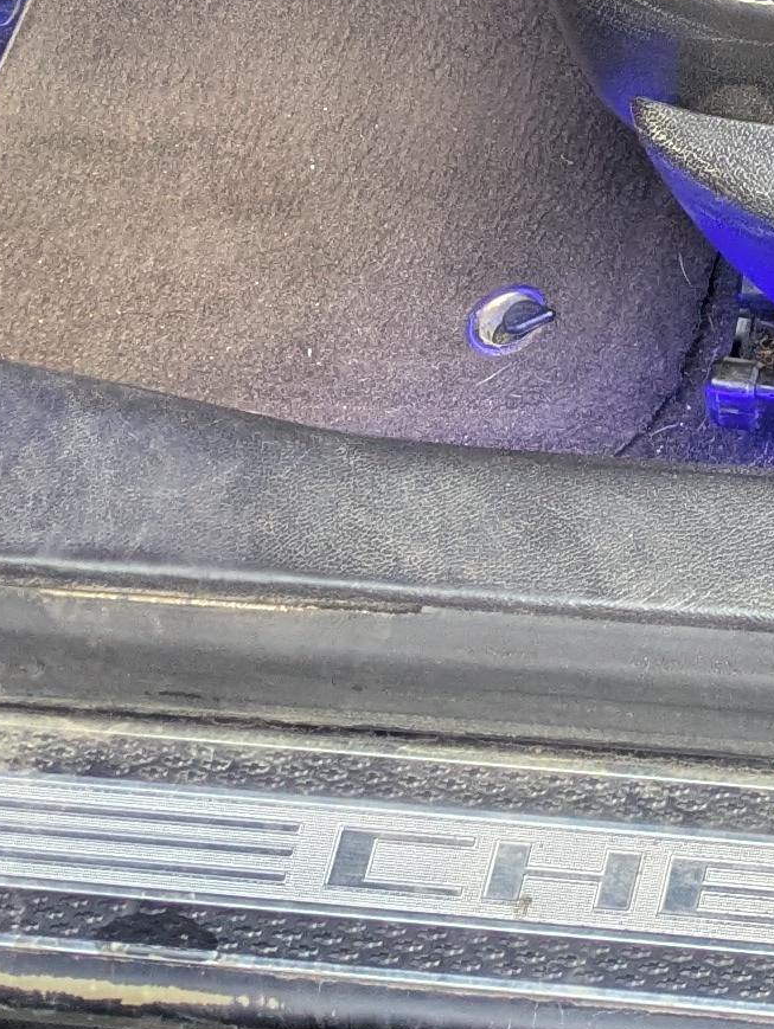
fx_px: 3960
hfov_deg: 10.6
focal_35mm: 133
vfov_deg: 13.9
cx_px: 1288
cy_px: -539
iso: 48
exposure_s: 1/399
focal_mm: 5.43
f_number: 1.89
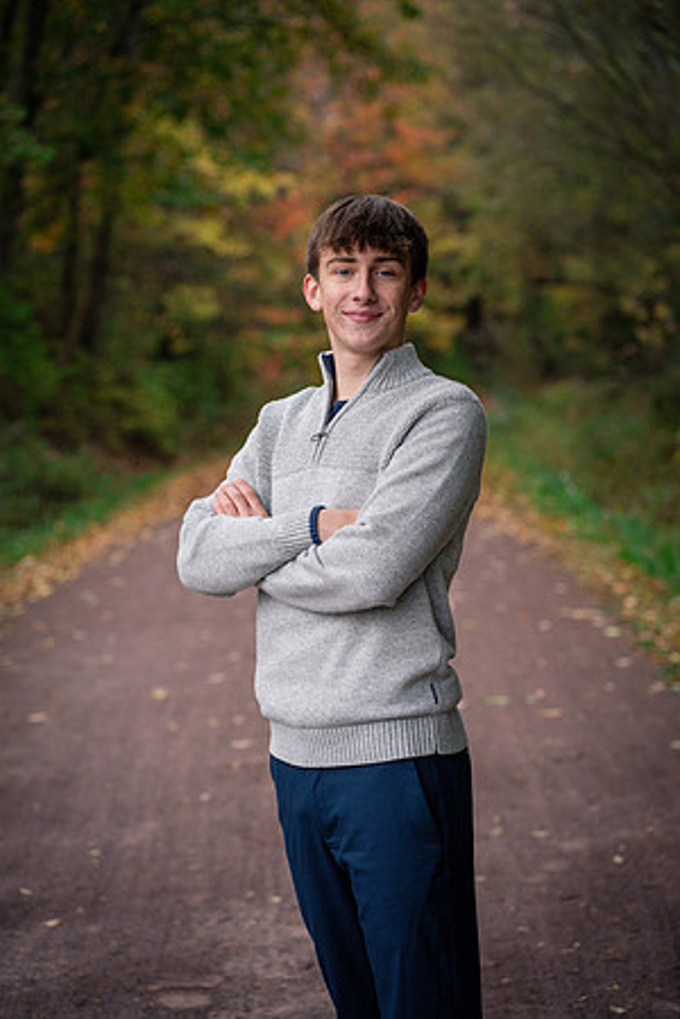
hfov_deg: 16.1
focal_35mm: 85
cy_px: 510
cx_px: 340
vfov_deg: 23.9
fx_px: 2408
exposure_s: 1/400
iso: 640
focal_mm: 85
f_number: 3.5
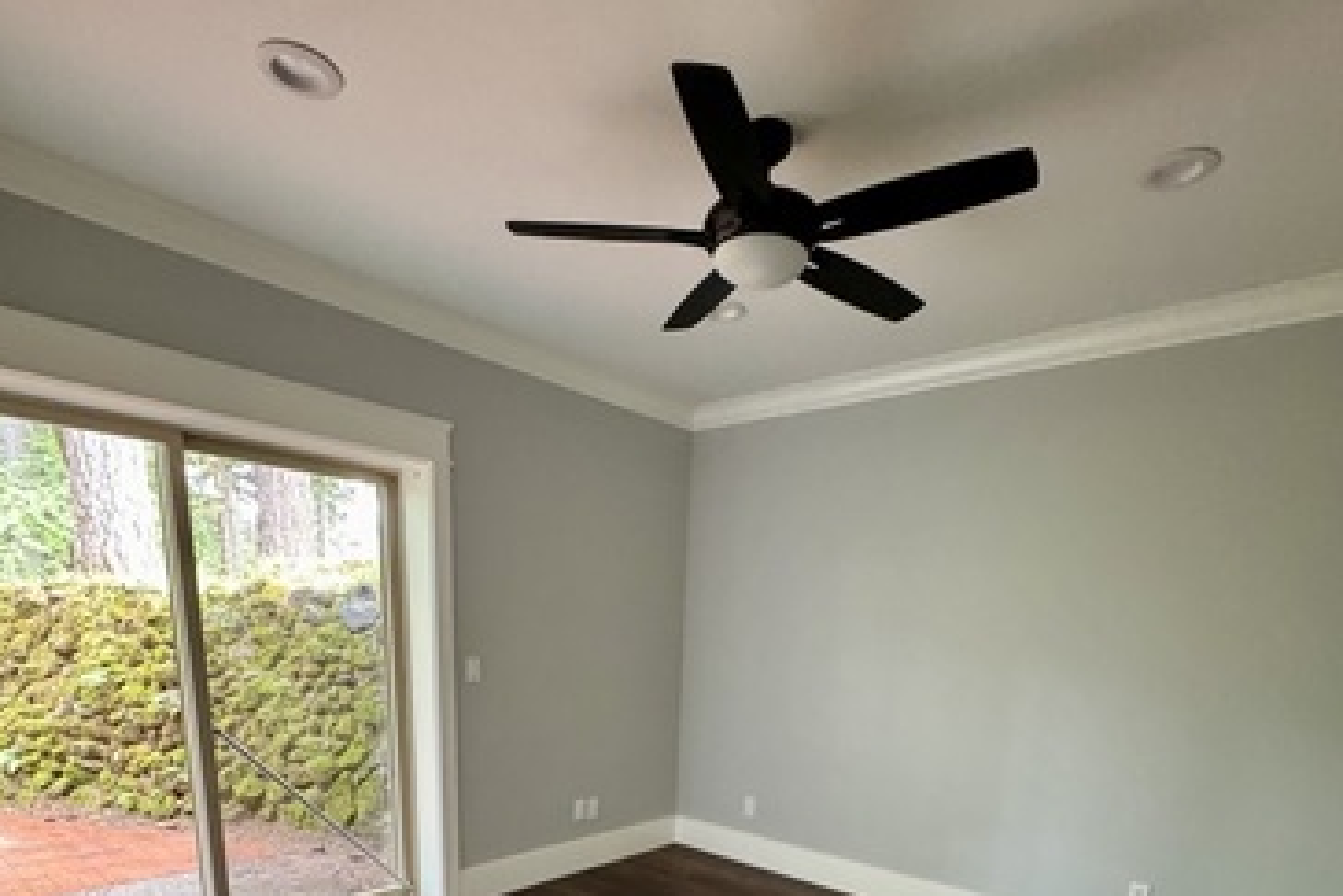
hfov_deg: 84.0
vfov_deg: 54.8
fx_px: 746
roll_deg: -2.4
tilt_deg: -12.3
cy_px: 789
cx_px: 677
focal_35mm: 20
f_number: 2.2
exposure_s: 1/40
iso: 800
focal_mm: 2.22
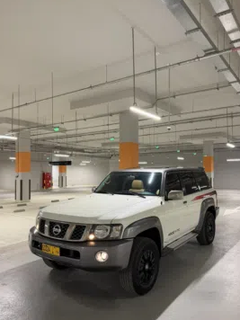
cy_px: 167
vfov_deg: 65.3
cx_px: 124
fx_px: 250
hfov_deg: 51.3
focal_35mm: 27
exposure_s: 1/60
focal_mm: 6.76
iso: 320
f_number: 1.78
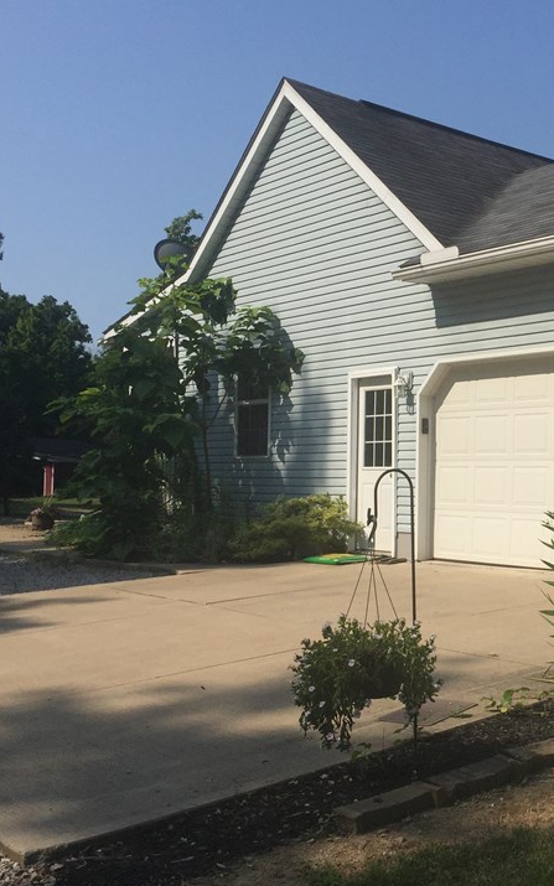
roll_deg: -2.1
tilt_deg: +0.8
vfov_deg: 45.3
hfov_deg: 28.2
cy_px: 455
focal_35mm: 44
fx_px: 1063
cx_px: 492
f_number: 2.2
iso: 32
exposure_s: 1/5650
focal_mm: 4.15
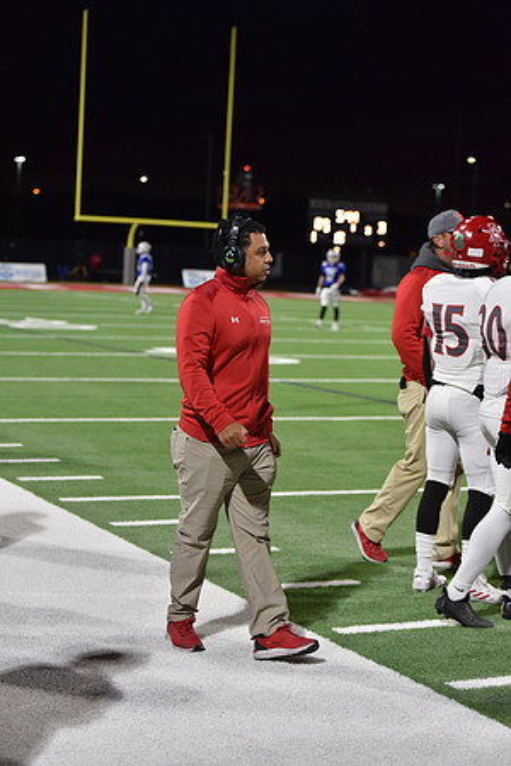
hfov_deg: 17.5
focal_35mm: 78
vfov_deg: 26.0
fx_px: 1661
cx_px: 256
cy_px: 383
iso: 2200
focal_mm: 78
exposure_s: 1/500
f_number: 2.8
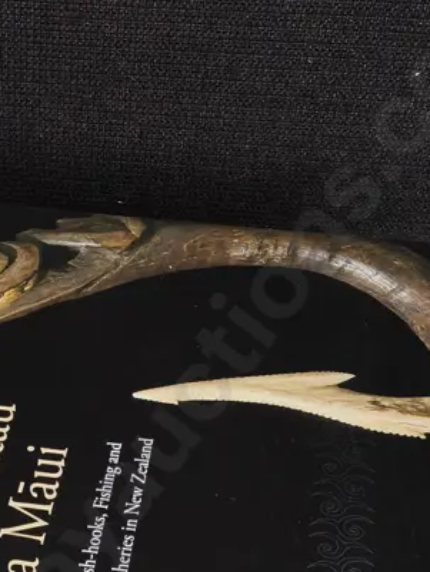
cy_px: 525
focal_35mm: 69
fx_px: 1142
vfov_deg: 27.1
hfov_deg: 21.1
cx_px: 101
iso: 64
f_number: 2
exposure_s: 1/120
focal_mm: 2.87
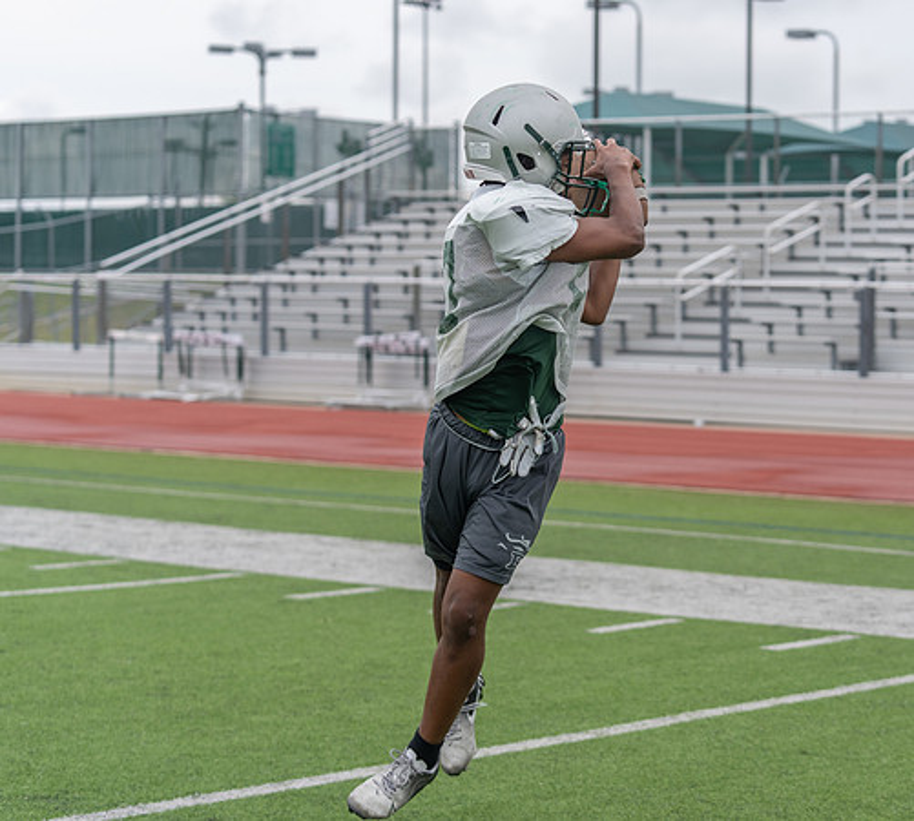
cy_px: 384
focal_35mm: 93
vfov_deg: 17.8
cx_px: 656
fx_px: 2626
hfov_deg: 19.6
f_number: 3.5
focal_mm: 72
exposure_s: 1/1250
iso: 200
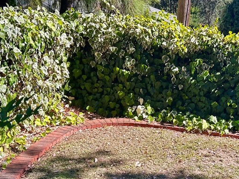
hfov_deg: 36.2
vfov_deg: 27.7
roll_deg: -4.8
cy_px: 131
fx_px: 359
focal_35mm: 52
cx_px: 170
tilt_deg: -20.2
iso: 50
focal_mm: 5.7
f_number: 1.5
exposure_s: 1/880
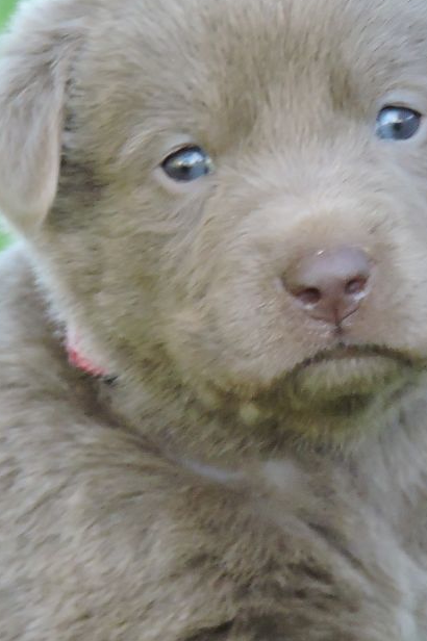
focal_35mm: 946
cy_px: 334
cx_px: 326
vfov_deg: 2.2
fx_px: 16849
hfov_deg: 1.5
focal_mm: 62.4
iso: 640
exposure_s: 1/250
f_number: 4.8
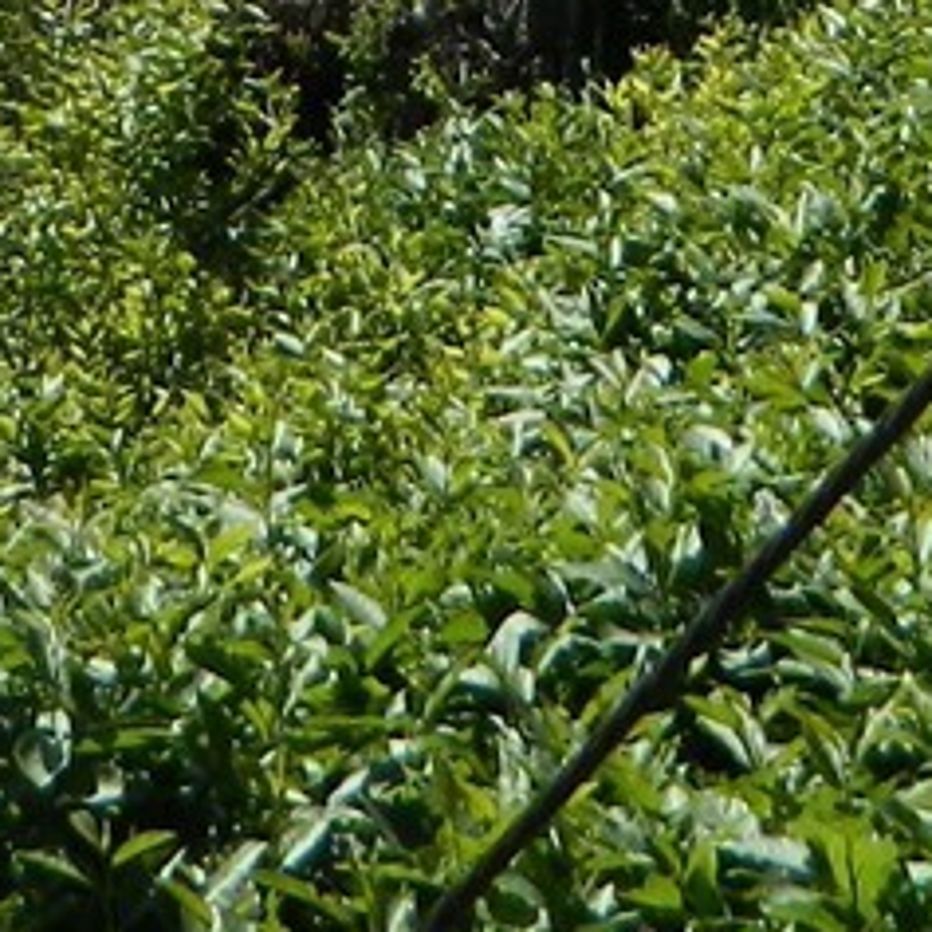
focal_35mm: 149
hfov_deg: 11.6
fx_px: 4539
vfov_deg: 10.1
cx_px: 98
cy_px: -1384
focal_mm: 4.5
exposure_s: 1/200
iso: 80
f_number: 8.7
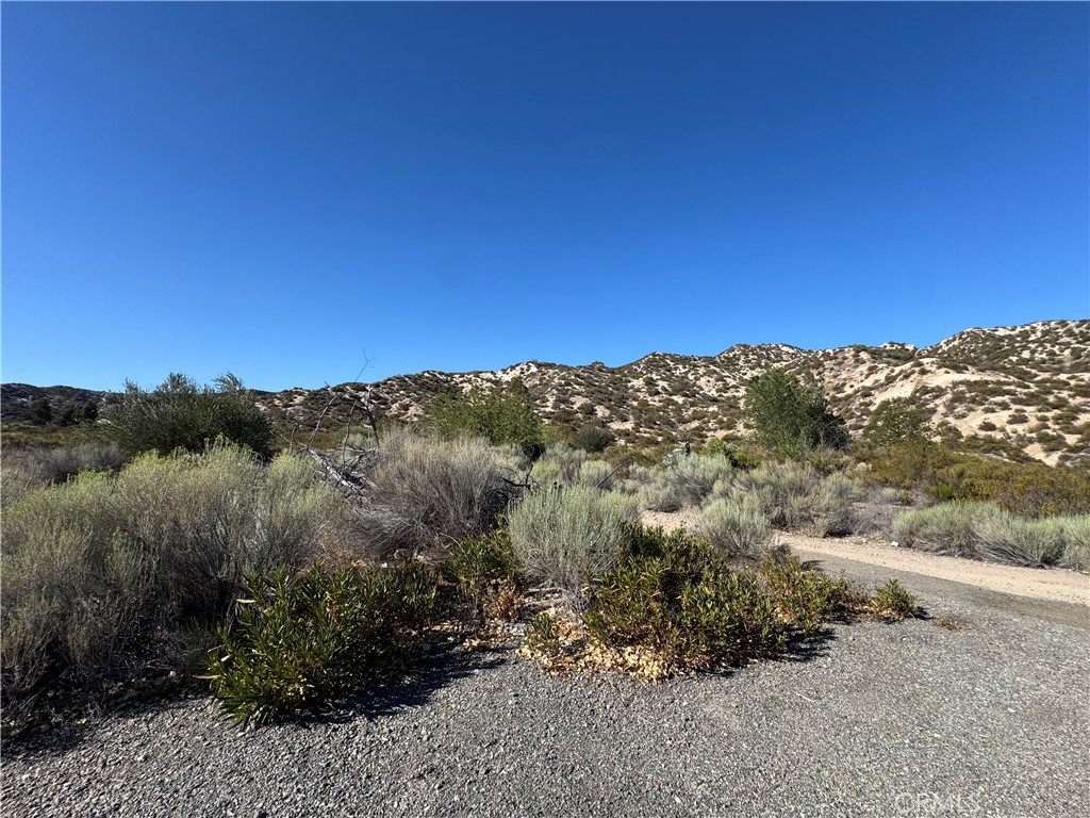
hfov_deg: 102.1
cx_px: 545
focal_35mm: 14
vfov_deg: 85.7
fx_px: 441
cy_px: 409
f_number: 2.2
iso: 40
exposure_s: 1/1672
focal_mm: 2.22
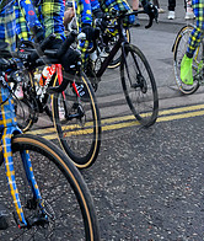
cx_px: 43
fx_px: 554
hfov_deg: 20.6
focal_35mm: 76
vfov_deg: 23.7
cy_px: 16
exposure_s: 1/400
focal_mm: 24
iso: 2500
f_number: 4.5
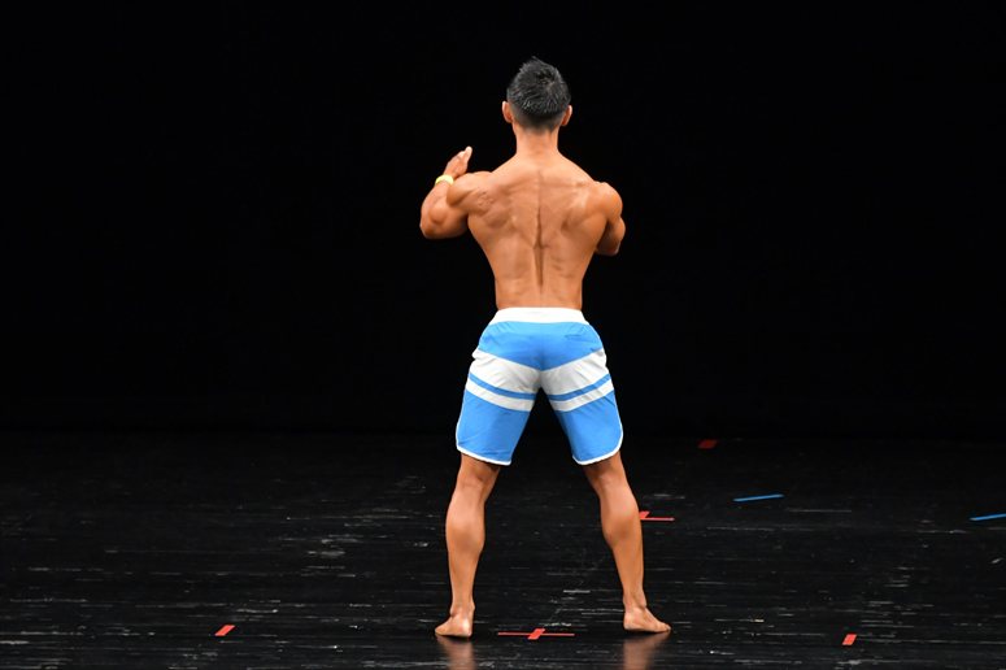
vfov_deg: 4.6
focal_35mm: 300
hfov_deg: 6.9
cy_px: 335
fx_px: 8379
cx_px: 503
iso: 3200
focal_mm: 200
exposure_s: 1/400
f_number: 5.6
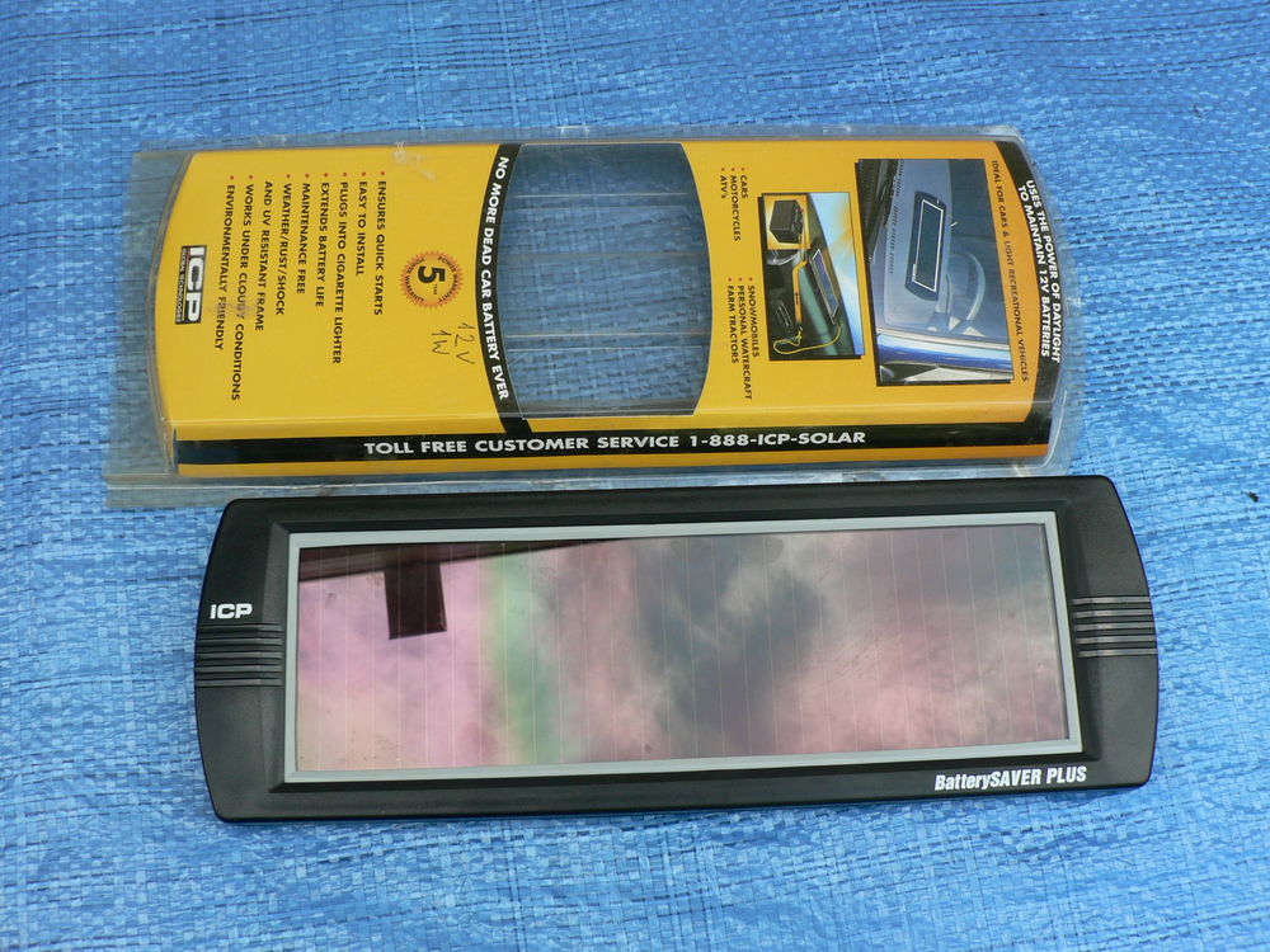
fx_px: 1321
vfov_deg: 39.7
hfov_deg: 51.4
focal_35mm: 36
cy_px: 476
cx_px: 635
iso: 80
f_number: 4
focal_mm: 6
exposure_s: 1/100
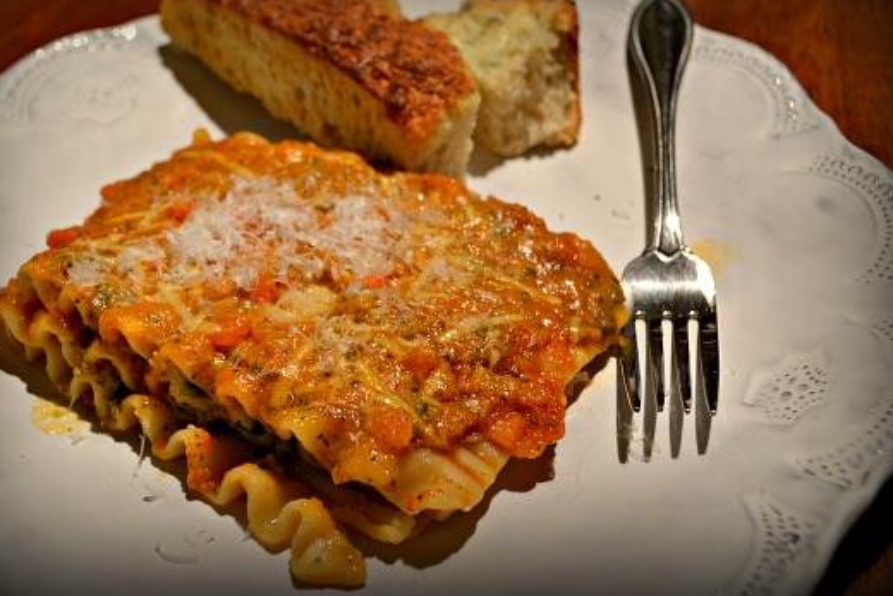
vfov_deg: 29.8
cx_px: 421
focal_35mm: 45
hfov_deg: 43.6
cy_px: 258
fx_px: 1116
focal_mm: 26
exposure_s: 1/15
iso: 500
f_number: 4.2
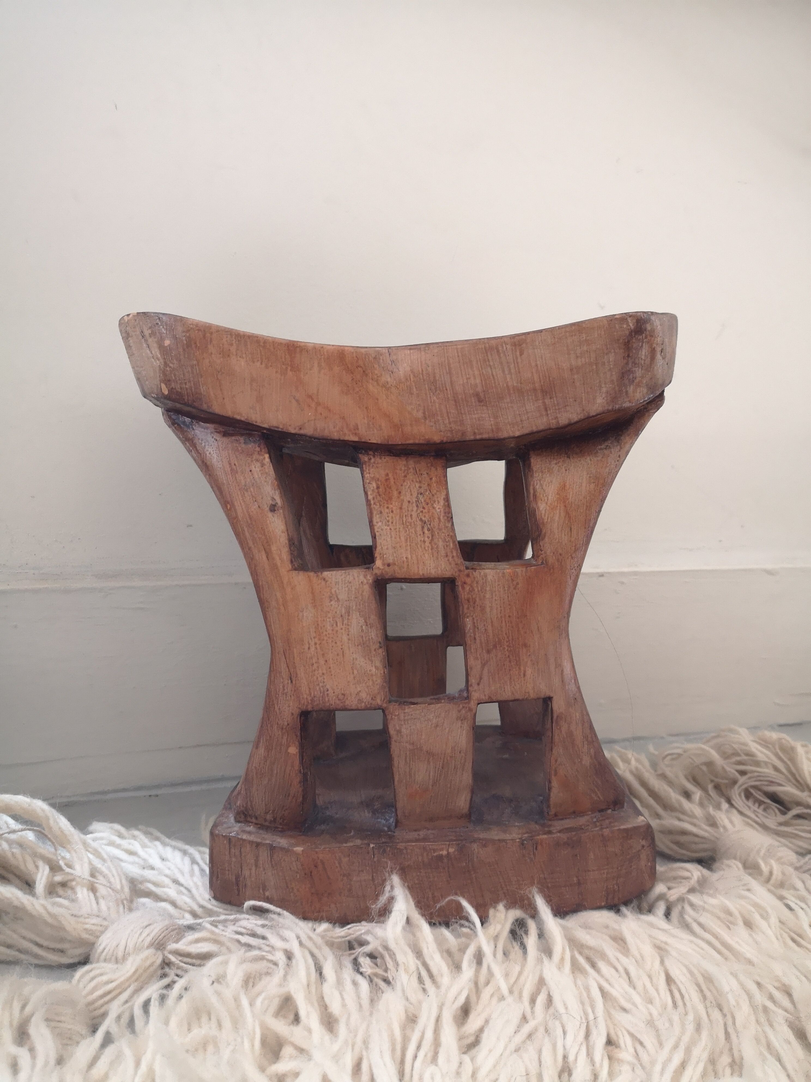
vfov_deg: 65.3
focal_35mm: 27
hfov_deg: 51.4
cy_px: 541
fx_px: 843
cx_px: 406
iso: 400
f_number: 1.8
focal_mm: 3.95
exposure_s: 1/33.3
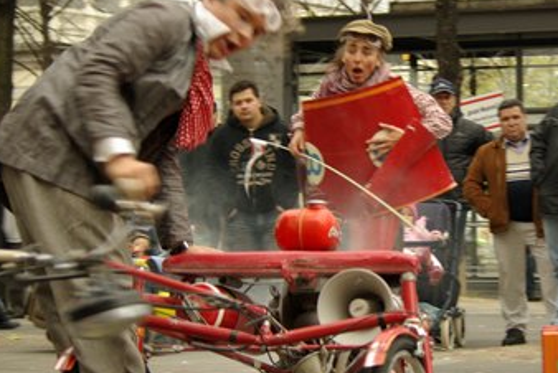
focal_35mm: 133
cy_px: 181
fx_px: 2063
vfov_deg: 10.3
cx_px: 446
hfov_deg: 15.3
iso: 400
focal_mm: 50
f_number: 4
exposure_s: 1/45
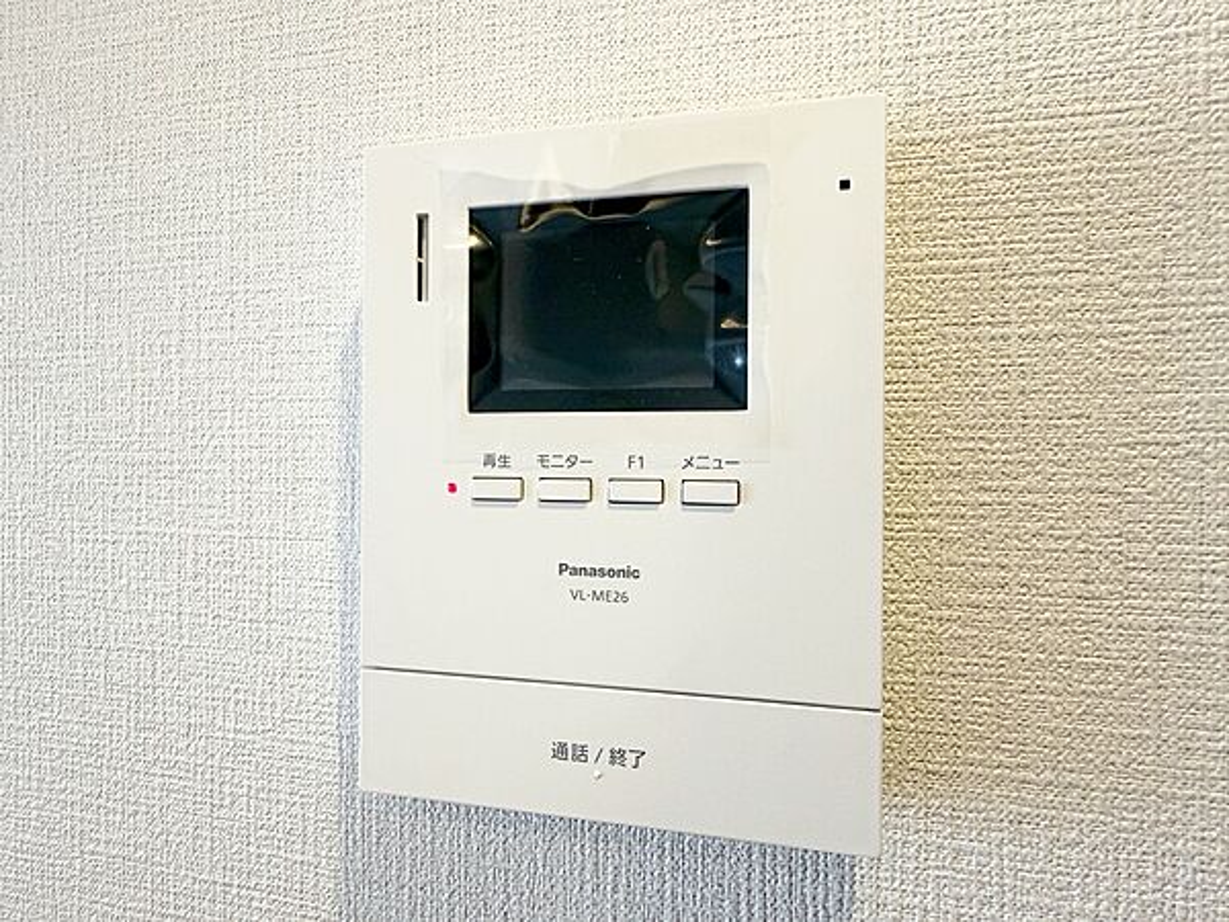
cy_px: 461
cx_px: 614
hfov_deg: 71.6
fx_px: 852
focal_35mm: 24
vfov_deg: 56.8
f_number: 2.2
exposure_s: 1/100
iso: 125
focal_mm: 2.22
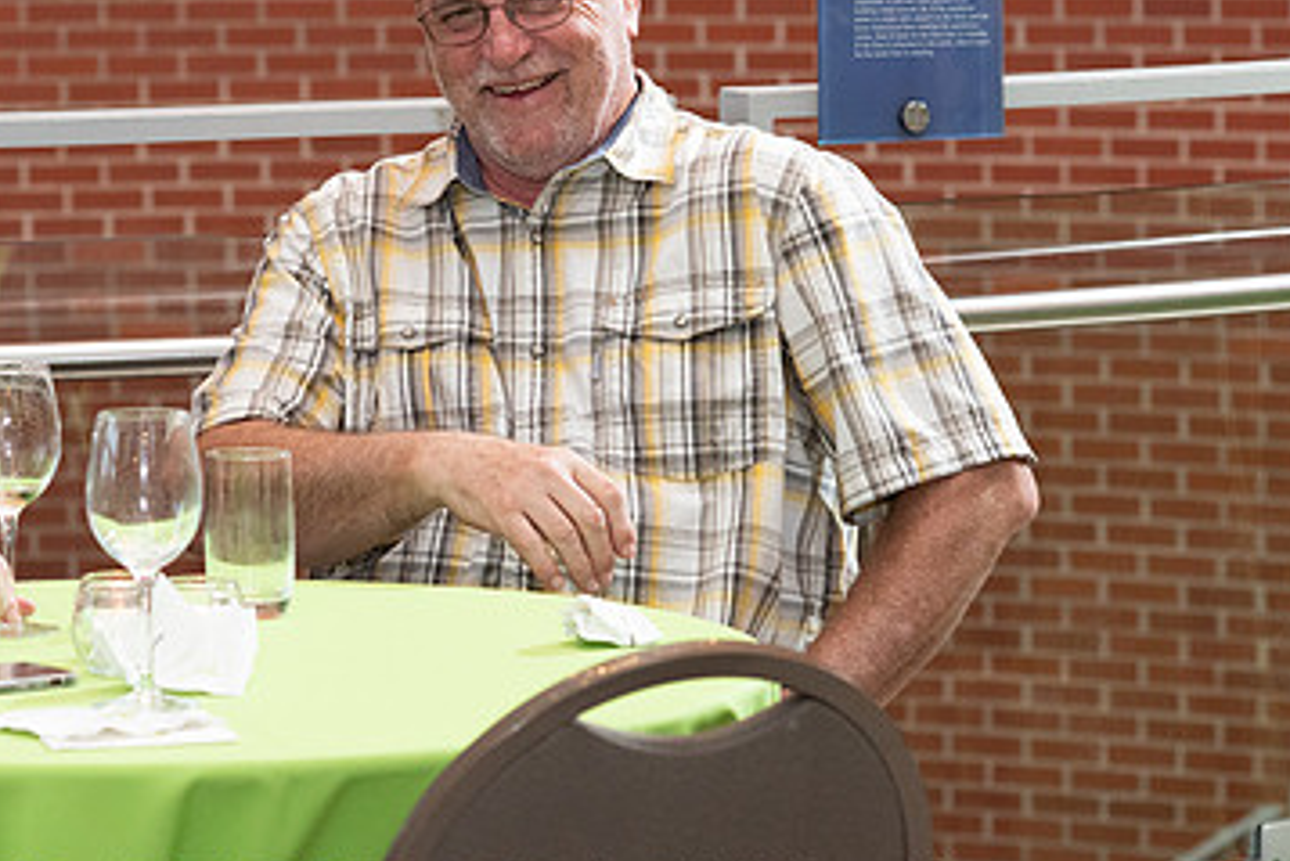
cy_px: 276
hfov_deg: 12.7
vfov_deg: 8.5
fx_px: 5771
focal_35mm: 161
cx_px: 481
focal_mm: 85
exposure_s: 1/200
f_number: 5
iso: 1250
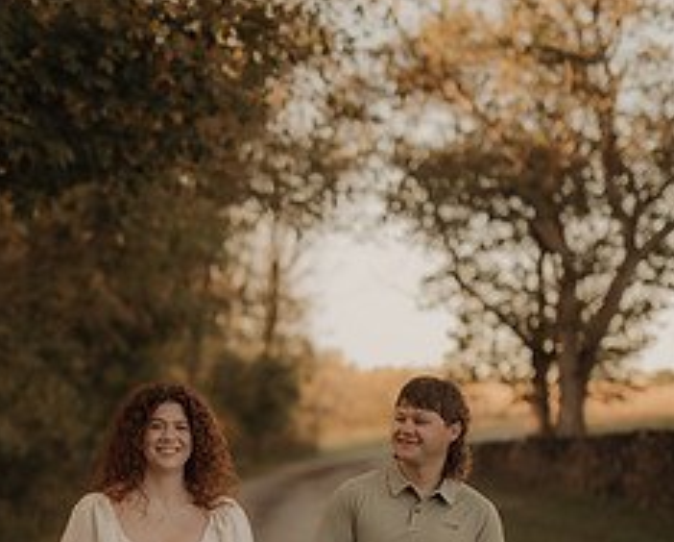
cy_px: 568
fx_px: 1798
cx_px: 258
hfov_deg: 21.2
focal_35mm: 90
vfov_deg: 16.7
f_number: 2.2
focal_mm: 50
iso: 160
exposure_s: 1/640
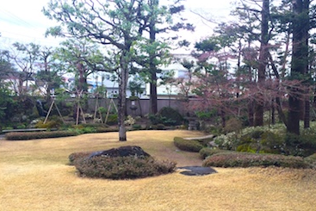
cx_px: 170
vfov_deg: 38.8
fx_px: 299
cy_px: 126
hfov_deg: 55.7
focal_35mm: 34
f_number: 2.2
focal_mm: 4.12
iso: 50
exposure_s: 1/120
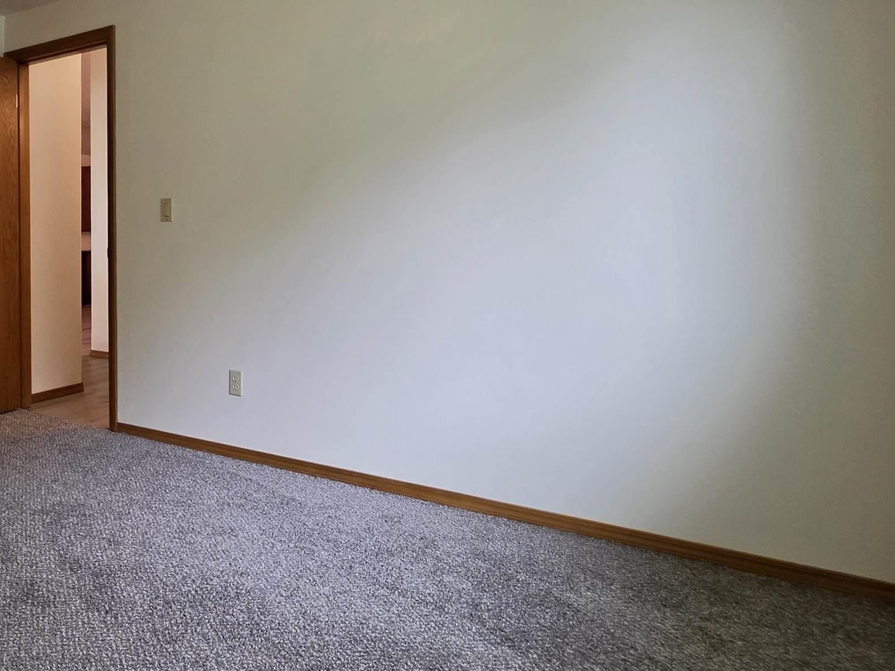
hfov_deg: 64.5
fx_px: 646
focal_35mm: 25
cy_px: 246
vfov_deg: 54.2
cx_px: 205
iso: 200
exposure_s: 1/120
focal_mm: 2.2
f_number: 1.9
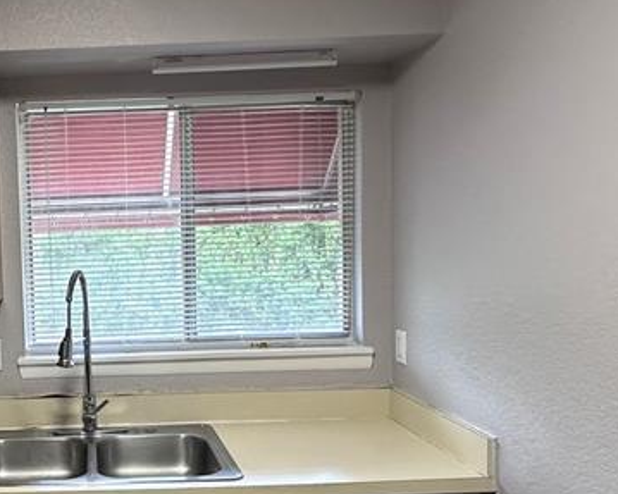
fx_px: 713
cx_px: 77
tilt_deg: -4.3
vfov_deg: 38.1
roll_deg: +1.6
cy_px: 282
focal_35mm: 39
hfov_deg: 43.4
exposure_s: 1/120
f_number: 2.2
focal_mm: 2.22
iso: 250
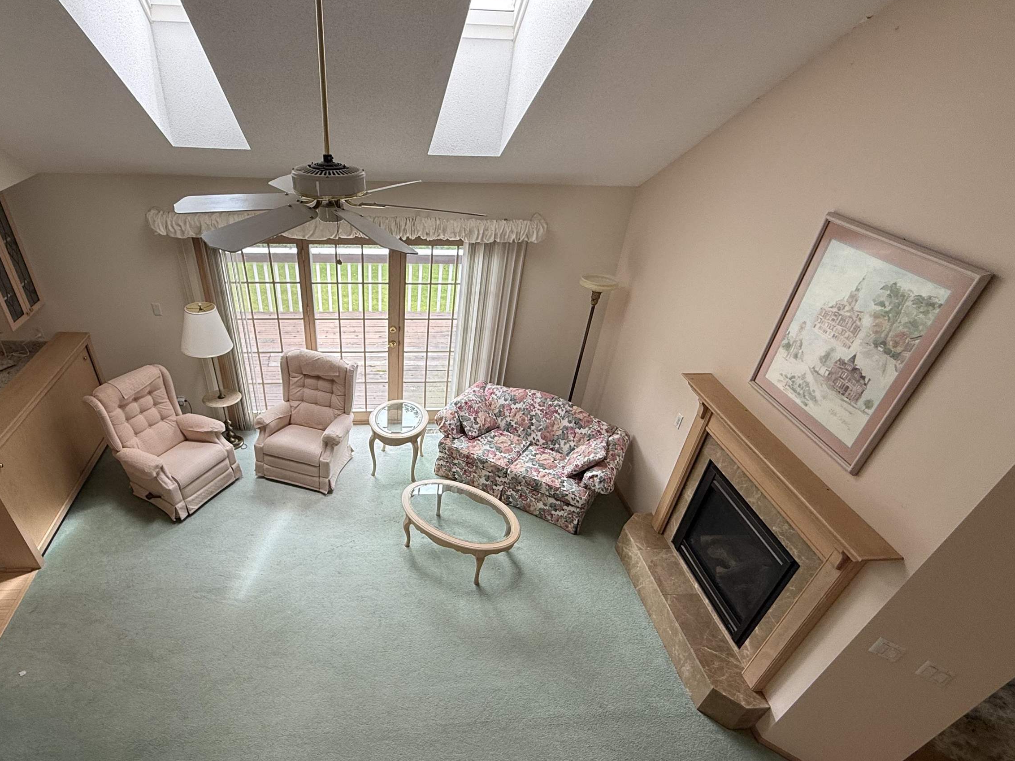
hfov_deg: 83.9
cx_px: 421
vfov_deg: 67.3
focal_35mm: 19
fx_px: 557
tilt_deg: -40.1
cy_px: 488
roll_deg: -2.6
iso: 50
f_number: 2.2
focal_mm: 2.22
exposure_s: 1/99
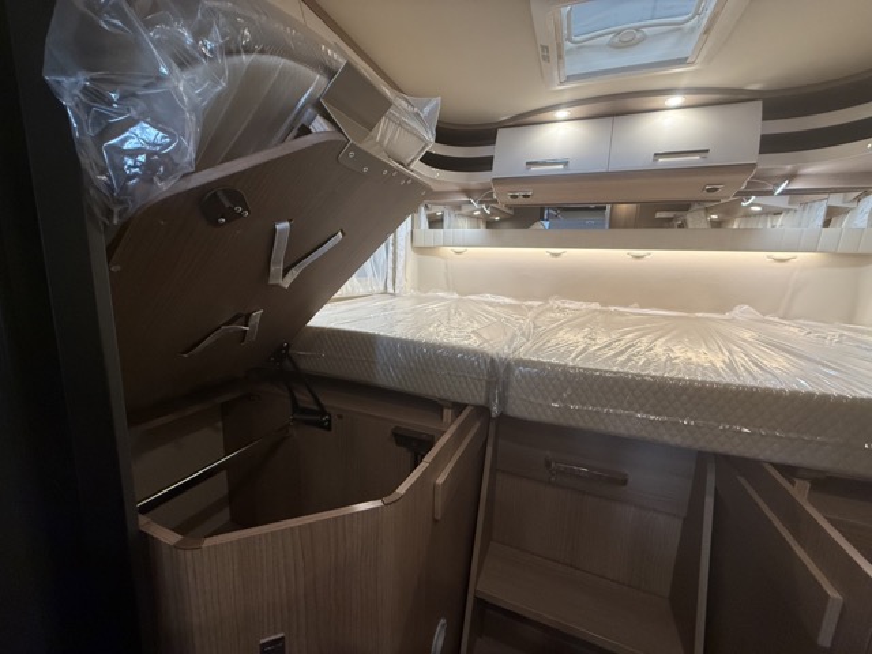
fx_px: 353
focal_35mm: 14
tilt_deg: -7.5
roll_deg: -2.6
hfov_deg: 102.1
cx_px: 436
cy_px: 327
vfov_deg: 85.7
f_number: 2.2
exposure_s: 1/99
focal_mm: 2.22
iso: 250
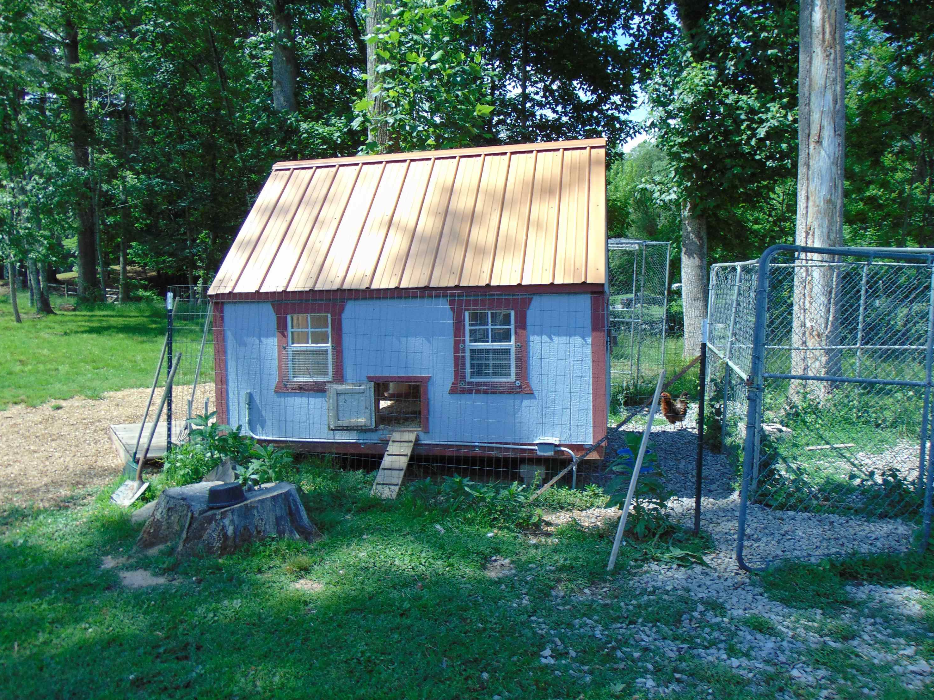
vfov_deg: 53.1
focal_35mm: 26
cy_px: 344
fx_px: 701
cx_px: 452
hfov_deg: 67.3
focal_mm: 4.5
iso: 80
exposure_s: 1/500
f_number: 3
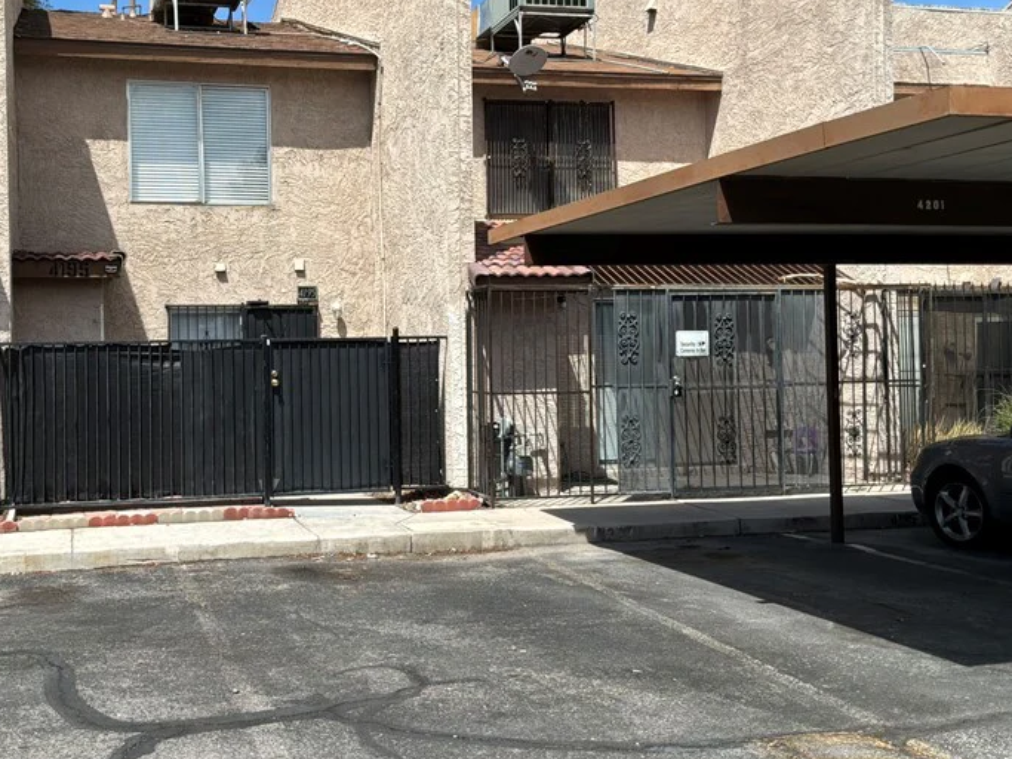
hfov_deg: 44.4
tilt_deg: +0.8
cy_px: 325
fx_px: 1228
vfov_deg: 34.3
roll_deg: +1.5
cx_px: 366
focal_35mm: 42
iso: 25
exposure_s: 1/1675
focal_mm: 3
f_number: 1.8
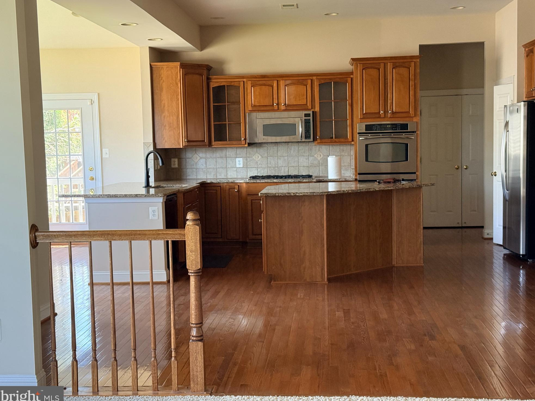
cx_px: 274
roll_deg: +1.5
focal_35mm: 50
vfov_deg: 29.1
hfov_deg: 38.2
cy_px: 200
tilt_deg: -3.6
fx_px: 773
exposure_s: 1/98
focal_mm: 6.76
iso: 160
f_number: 1.78
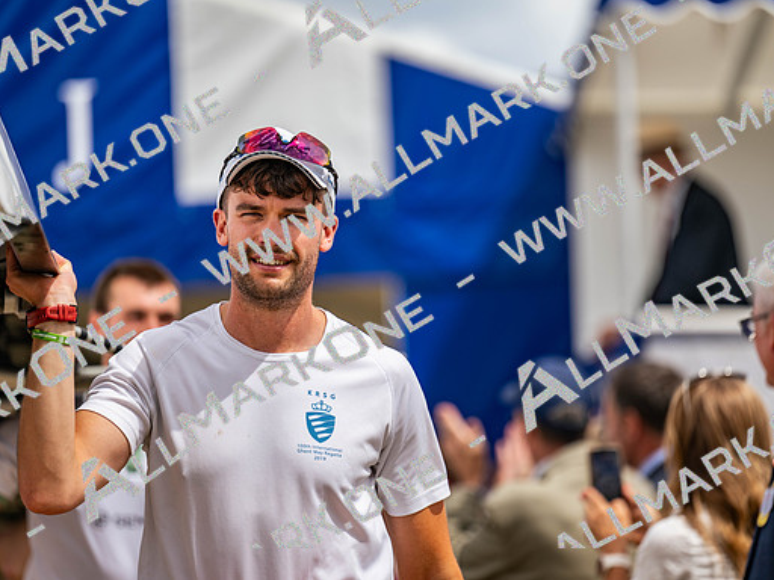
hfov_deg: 9.1
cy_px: 289
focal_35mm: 218
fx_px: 4874
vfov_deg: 6.8
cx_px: 389
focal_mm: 200
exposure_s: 1/2000
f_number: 2.8
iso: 110
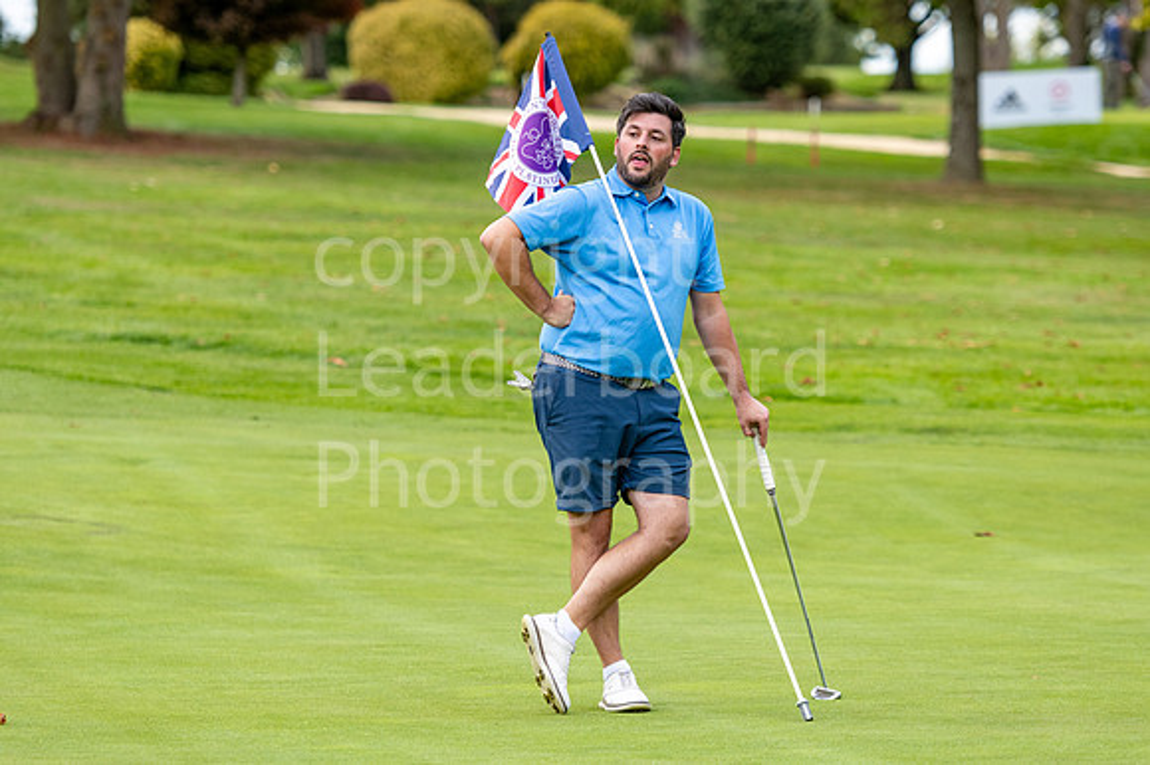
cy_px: 382
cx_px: 575
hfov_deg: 9.5
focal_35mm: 217
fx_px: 6928
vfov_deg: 6.3
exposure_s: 1/640
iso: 200
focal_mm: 145
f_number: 3.5
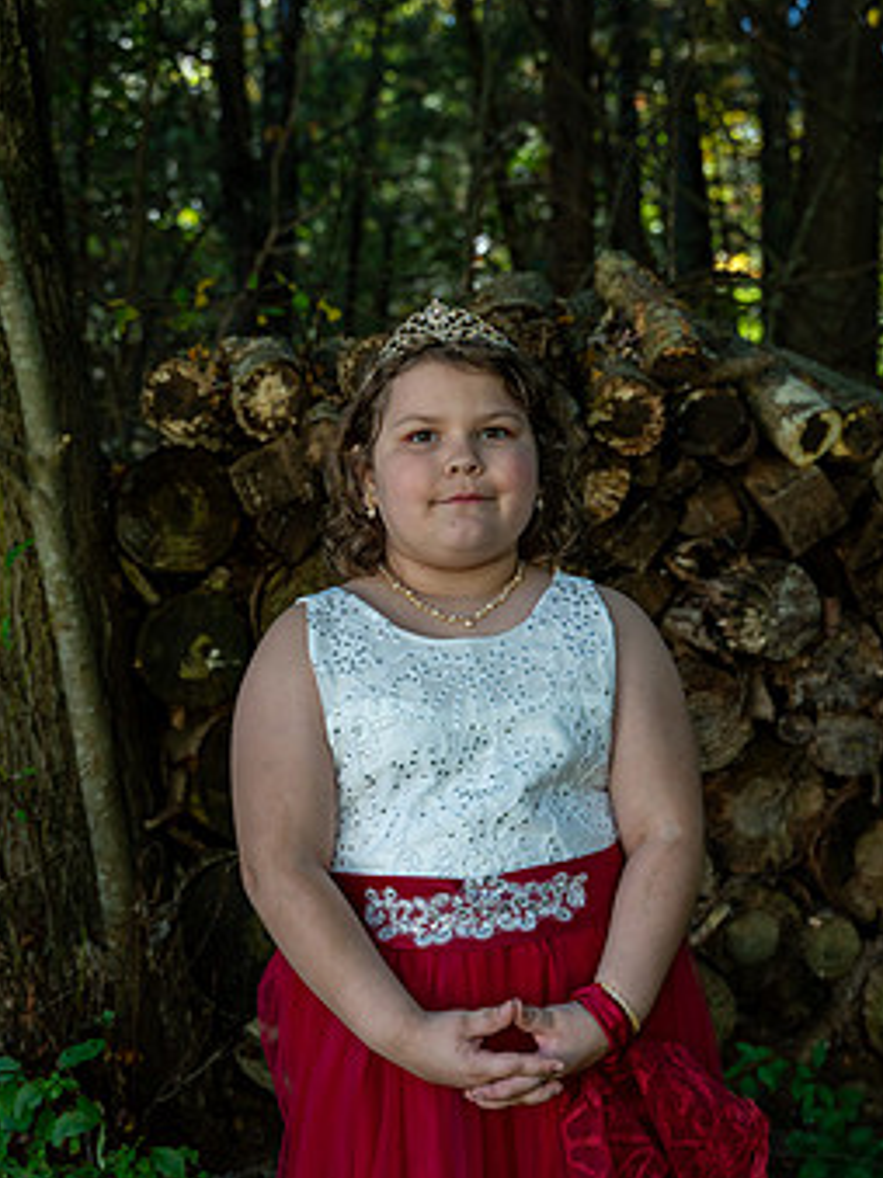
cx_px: 502
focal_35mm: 60
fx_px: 2042
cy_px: 681
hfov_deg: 24.4
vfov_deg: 32.1
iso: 900
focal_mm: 47
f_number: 4.5
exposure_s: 1/200
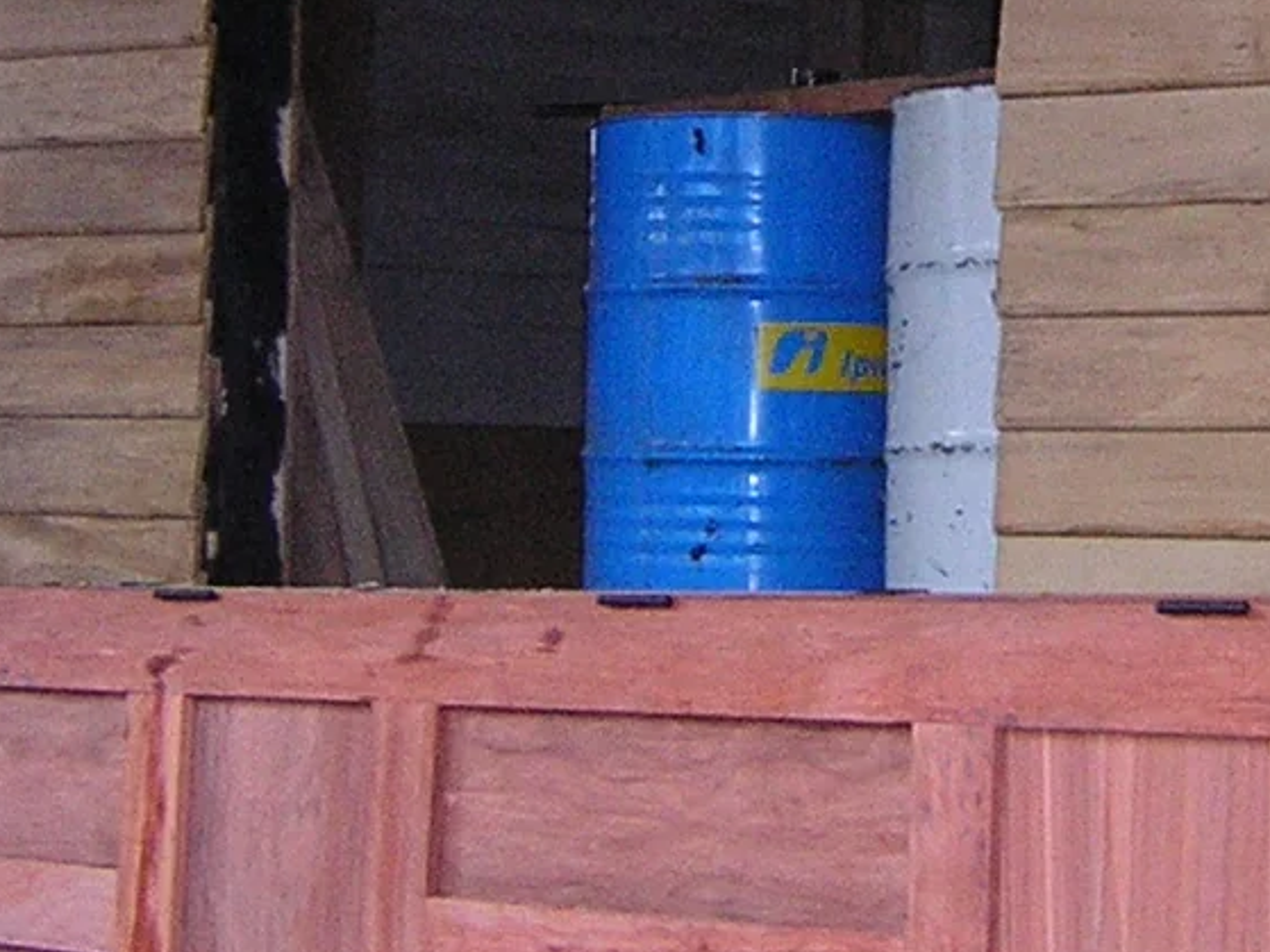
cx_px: 1025
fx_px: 3778
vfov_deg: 14.2
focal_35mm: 103
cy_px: 32
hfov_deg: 18.9
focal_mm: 4.7
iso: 358
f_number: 2.6
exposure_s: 1/60.1
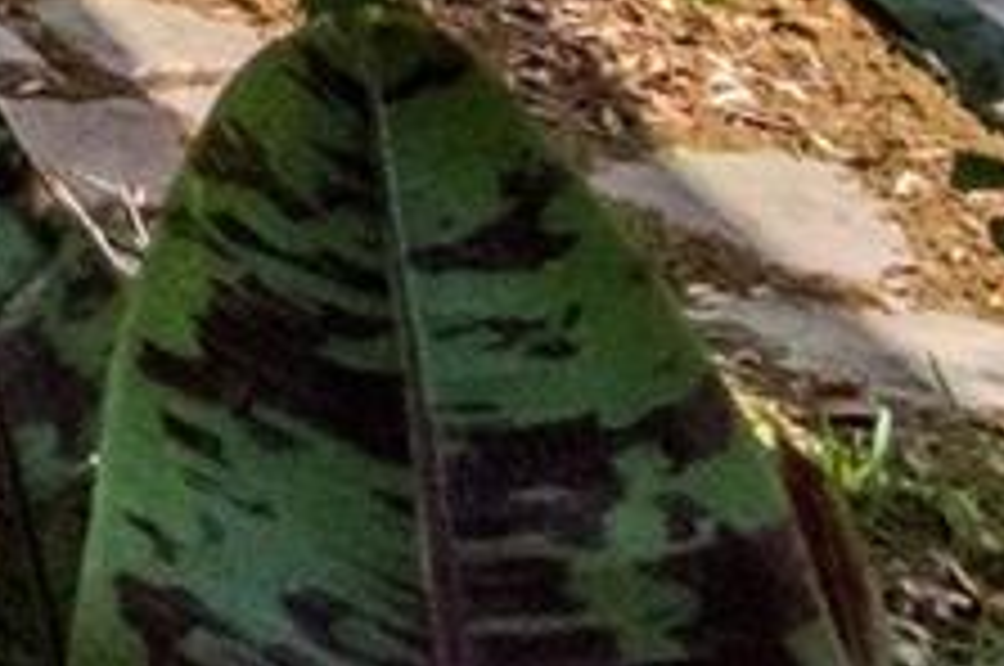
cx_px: -1976
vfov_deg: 8.9
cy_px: -1462
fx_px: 3303
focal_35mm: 119
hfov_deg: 11.2
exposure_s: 1/640
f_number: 16
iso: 1000
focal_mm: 11
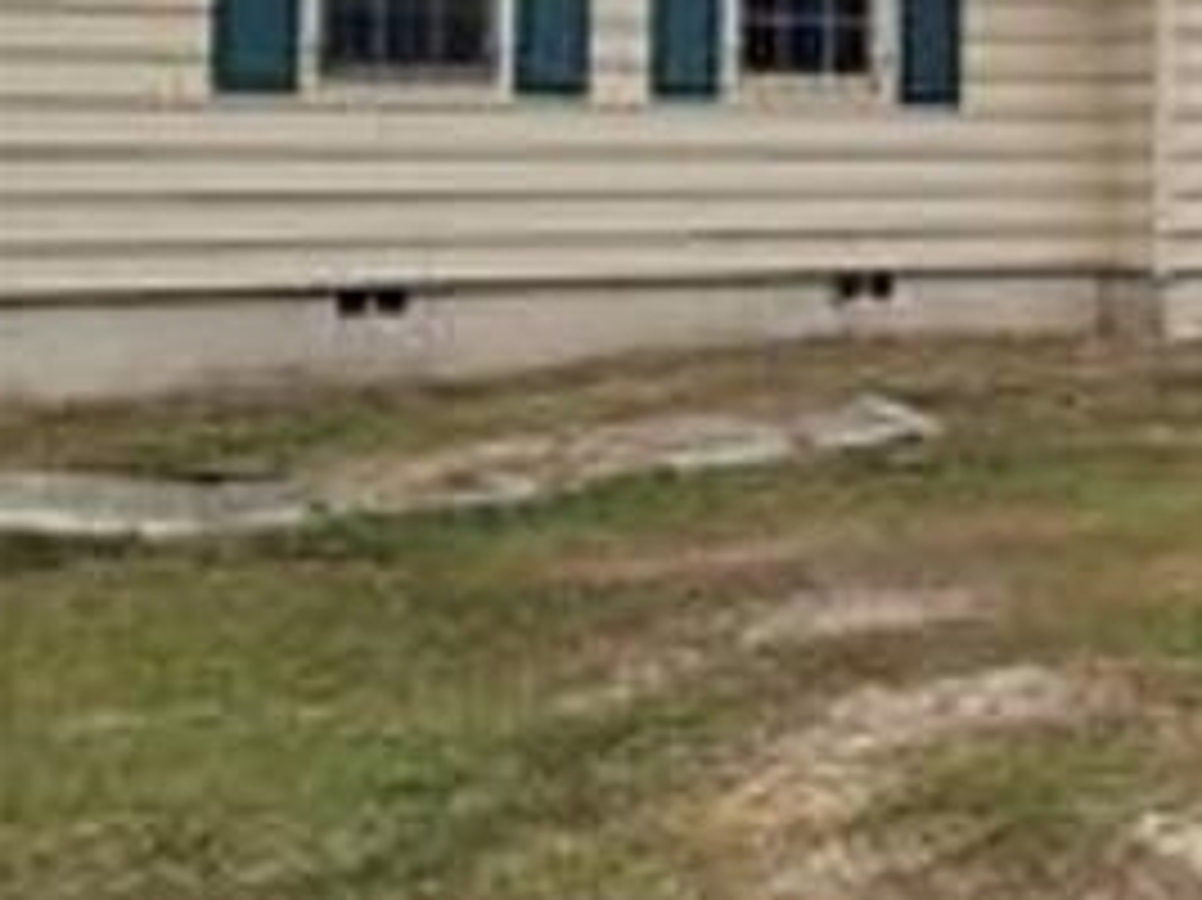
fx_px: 2082
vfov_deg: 23.8
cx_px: 1427
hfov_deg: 28.3
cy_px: 104
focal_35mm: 60
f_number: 1.8
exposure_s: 1/758
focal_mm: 7
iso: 20
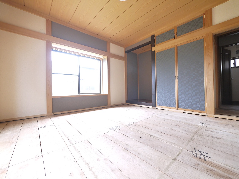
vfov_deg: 85.7
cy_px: 90
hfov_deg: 102.1
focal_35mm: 14
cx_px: 120
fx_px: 97
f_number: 4
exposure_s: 1/60
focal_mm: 7
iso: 500
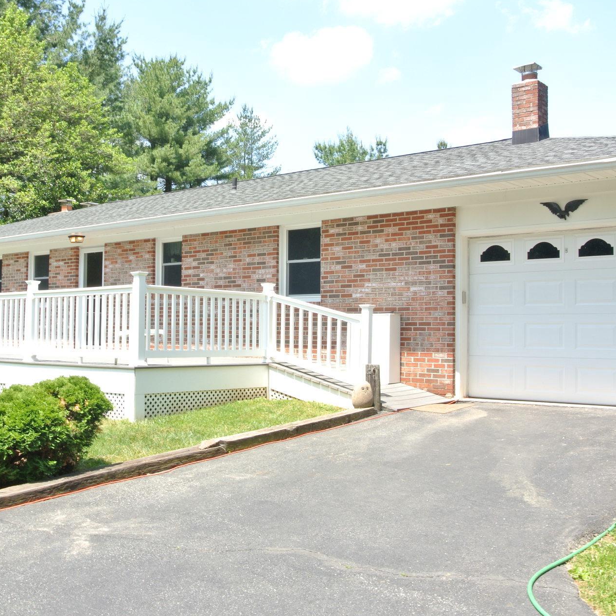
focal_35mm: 39
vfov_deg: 42.8
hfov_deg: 42.7
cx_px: 265
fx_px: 785
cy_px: 309
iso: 100
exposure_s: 1/50
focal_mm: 11.4
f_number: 9
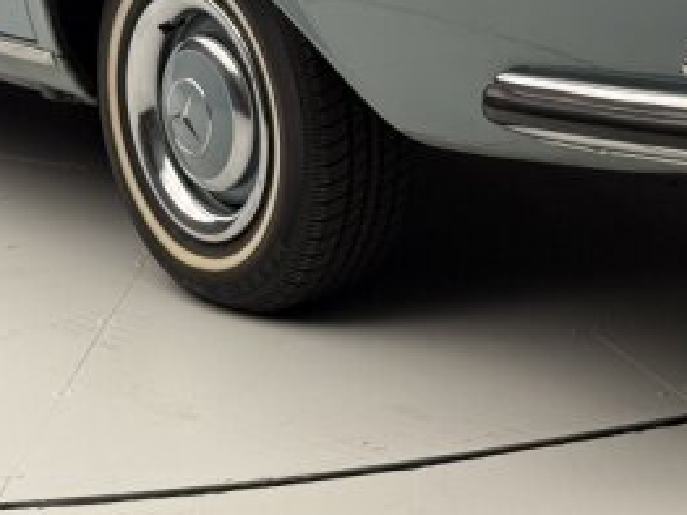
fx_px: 2321
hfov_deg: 16.2
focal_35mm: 117
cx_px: 802
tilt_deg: -8.5
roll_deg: +1.3
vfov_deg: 12.4
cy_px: -68
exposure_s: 1/99
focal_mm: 6.76
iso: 125
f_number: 1.78
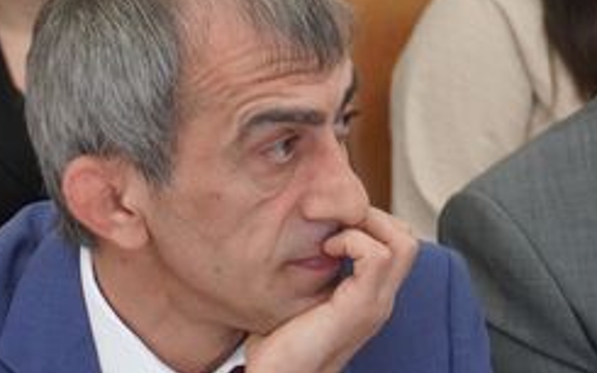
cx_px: -193
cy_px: 479
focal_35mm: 225
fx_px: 3654
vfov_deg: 5.8
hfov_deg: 9.2
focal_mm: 45
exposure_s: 1/160
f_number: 4
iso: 1600
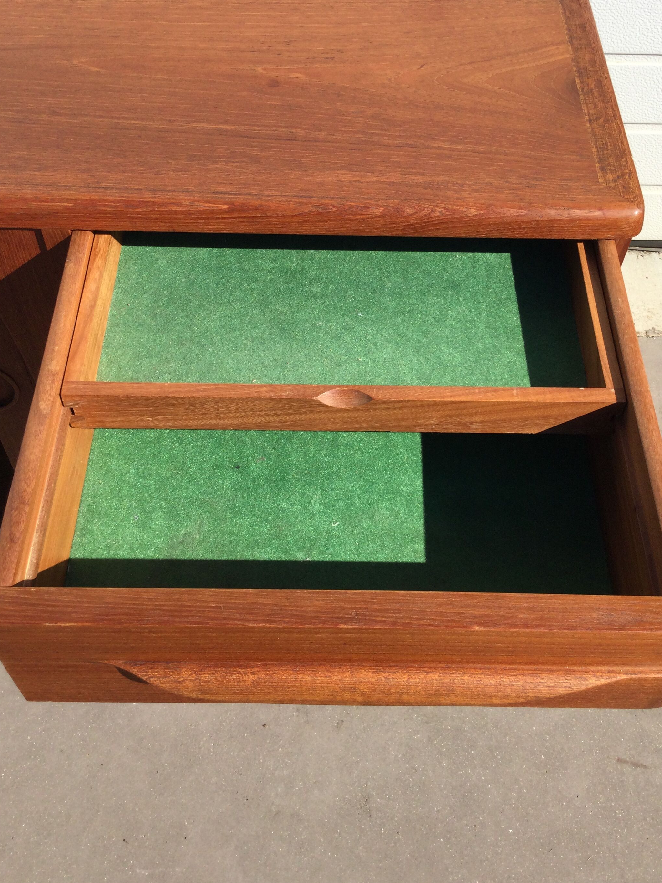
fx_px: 944
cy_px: 376
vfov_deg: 50.0
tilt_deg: -53.5
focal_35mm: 37
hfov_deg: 38.7
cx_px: 344
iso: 25
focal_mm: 3.3
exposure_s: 1/981
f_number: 2.4
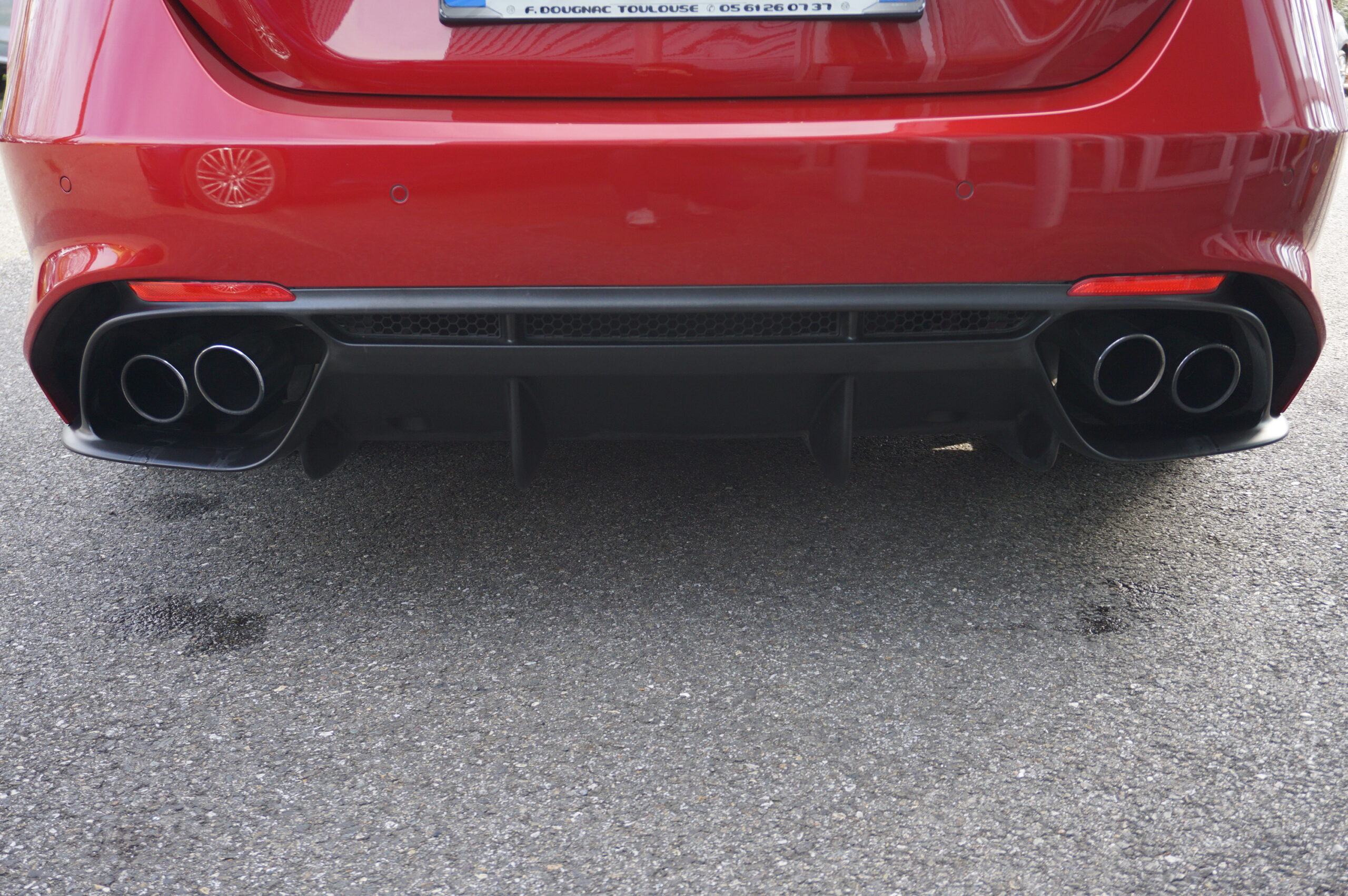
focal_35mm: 38
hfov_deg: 51.3
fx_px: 1403
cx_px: 674
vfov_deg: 35.4
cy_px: 448
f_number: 4.5
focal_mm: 25
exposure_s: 1/160
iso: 320
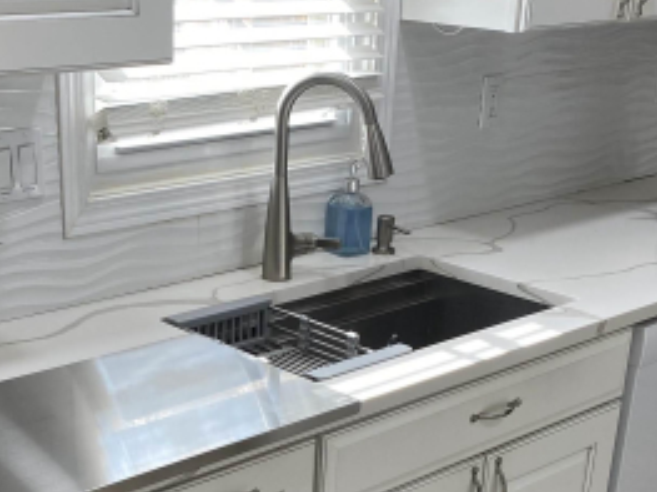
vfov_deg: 21.5
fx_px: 1252
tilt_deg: -23.8
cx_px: 251
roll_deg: -0.8
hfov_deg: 29.3
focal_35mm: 66
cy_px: 480
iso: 64
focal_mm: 4.25
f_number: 1.8
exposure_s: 1/120
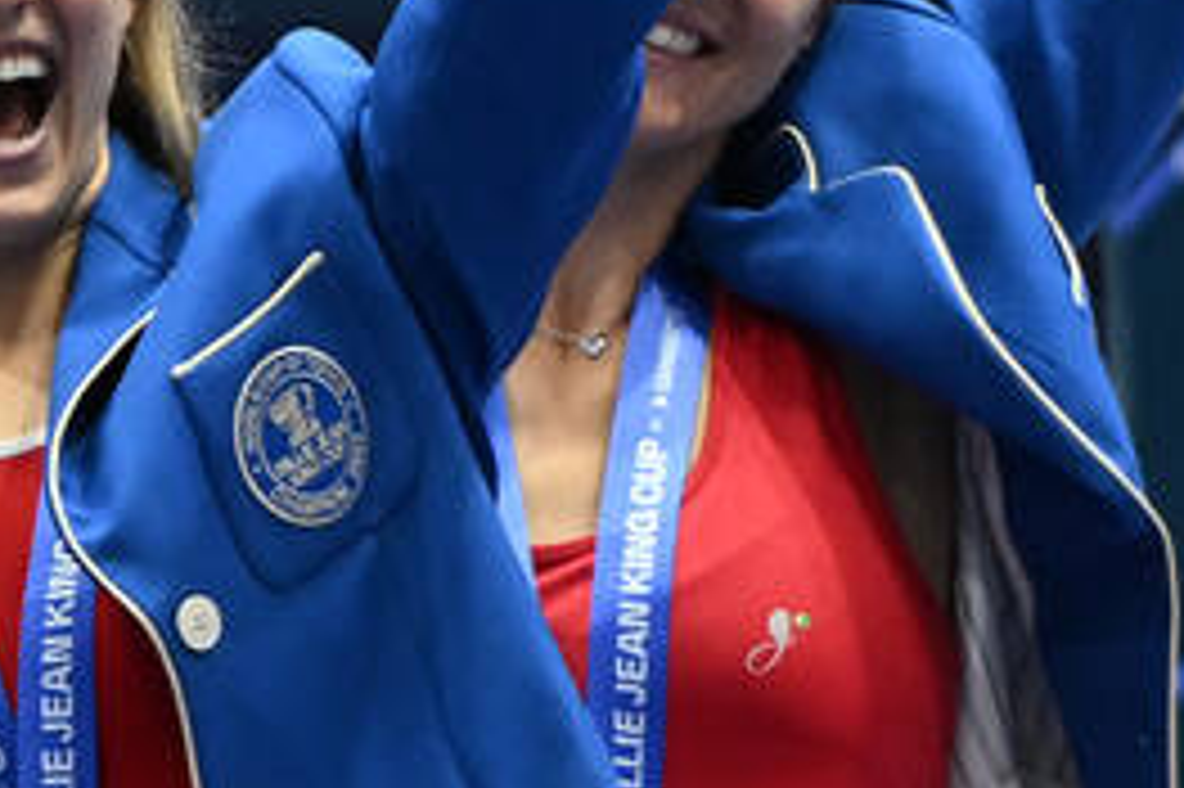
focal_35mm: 723
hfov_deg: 2.8
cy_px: 437
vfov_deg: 1.9
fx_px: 23763
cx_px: -882
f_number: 3.2
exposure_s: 1/500
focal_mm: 99
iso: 2000
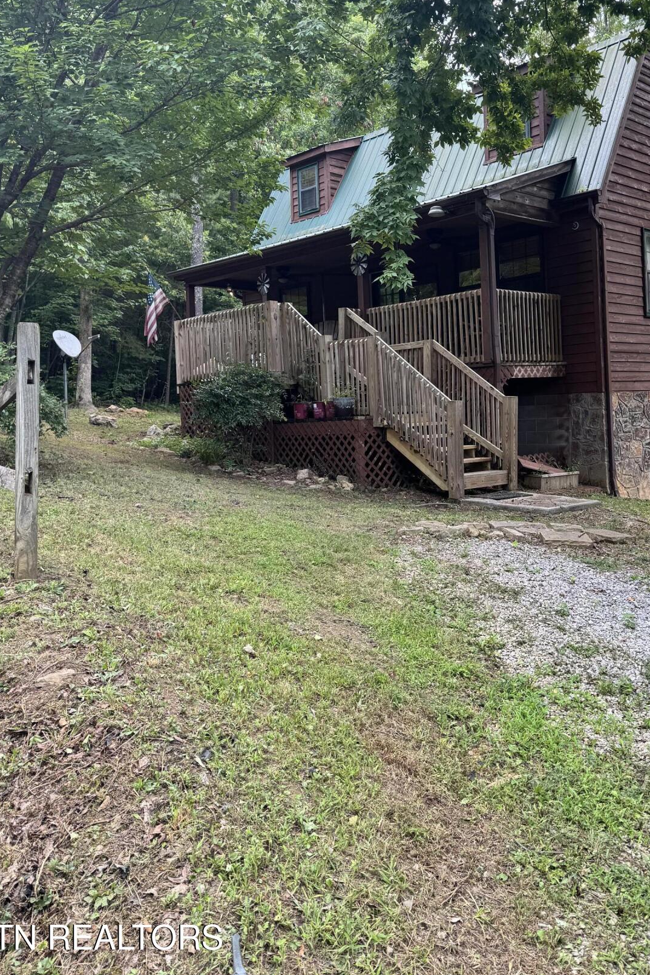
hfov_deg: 41.9
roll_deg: +3.1
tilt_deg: +1.7
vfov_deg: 59.8
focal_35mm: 31
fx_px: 839
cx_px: 421
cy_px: 388
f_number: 1.78
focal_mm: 6.76
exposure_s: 1/323
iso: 80
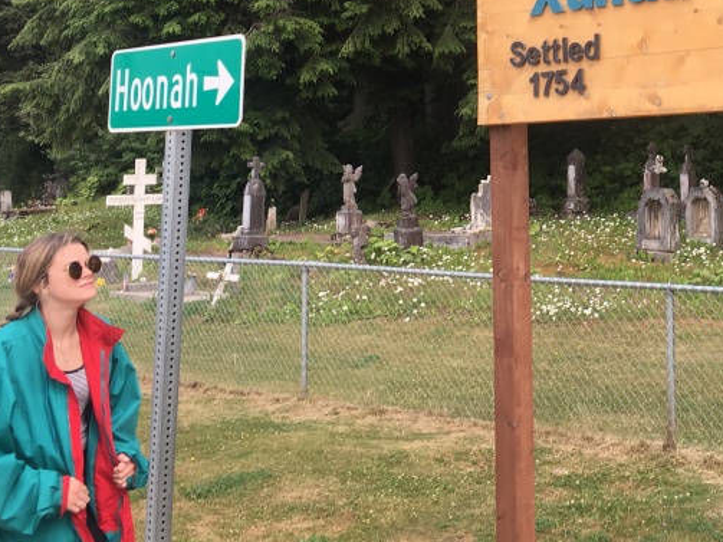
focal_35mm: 59
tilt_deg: +8.0
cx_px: 592
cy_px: 59
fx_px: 1232
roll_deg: +0.9
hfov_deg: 31.7
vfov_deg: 24.1
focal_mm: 4.15
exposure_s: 1/574
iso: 25
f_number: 2.2
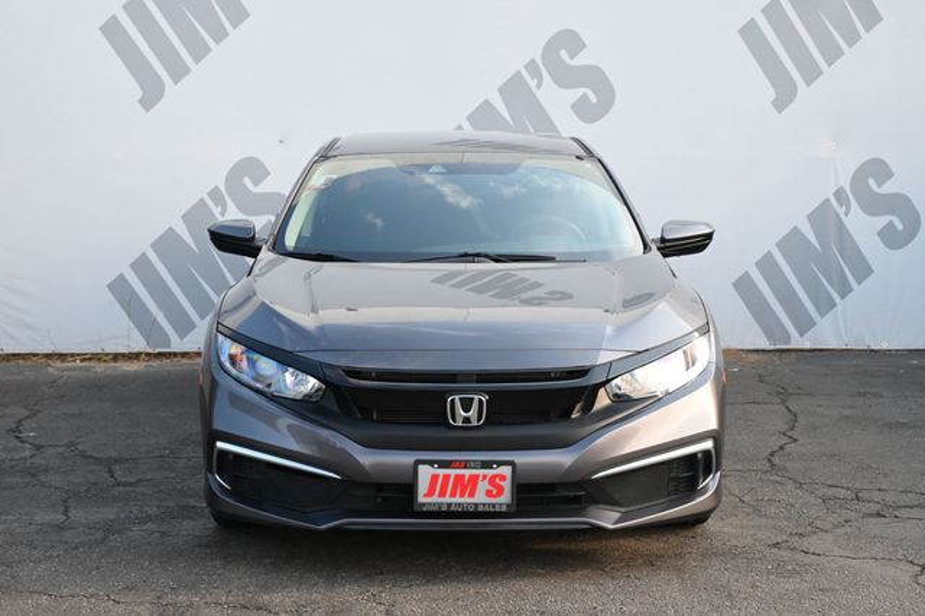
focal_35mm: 56
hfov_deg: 36.0
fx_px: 1425
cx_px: 462
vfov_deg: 24.4
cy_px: 308
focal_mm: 37
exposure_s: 1/125
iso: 400
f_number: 5.3
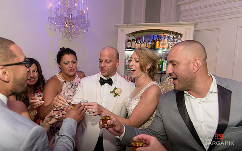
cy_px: 72
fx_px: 165
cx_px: 121
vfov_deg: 49.3
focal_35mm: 25
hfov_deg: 72.5
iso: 1600
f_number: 3.2
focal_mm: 24
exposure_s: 1/125
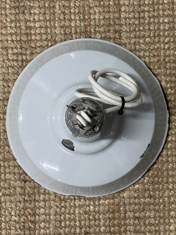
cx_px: 88
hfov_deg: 19.1
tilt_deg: -89.0
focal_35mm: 77
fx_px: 522
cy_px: 118
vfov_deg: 25.3
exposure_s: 1/50
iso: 640
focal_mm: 9
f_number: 2.8
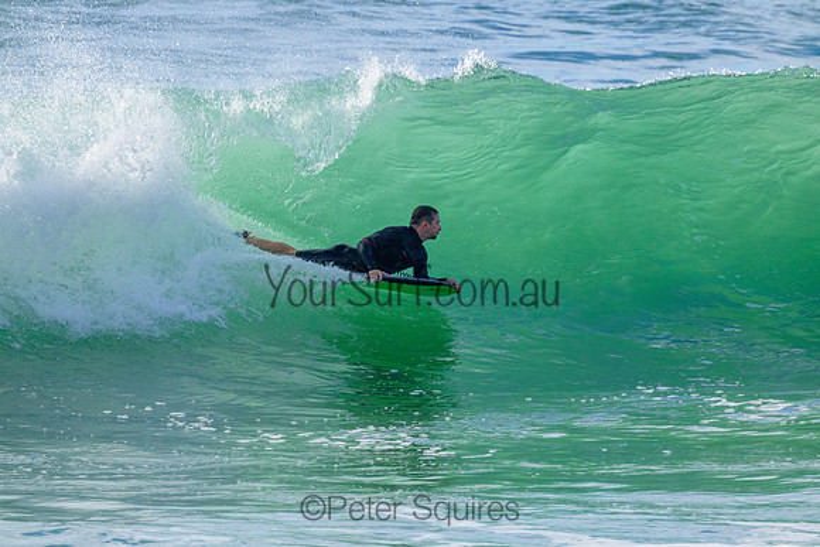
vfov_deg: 1.7
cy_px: 274
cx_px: 410
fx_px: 18226
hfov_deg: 2.6
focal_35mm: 800
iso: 1250
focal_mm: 800
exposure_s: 1/2000
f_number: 11
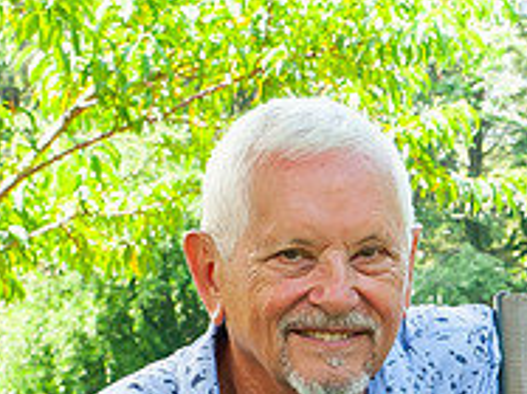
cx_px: 792
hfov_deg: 8.4
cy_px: 391
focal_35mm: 231
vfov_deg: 6.4
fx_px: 3515
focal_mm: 50
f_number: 14
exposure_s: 1/125
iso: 800
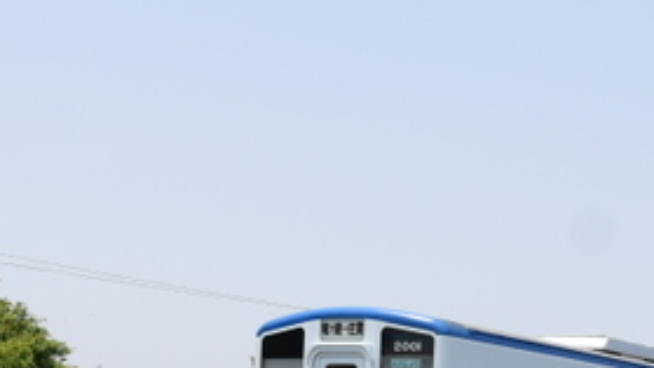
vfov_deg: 10.4
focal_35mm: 112
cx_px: 527
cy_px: 540
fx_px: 1951
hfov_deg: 18.8
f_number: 5.6
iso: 100
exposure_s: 1/500
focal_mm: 25
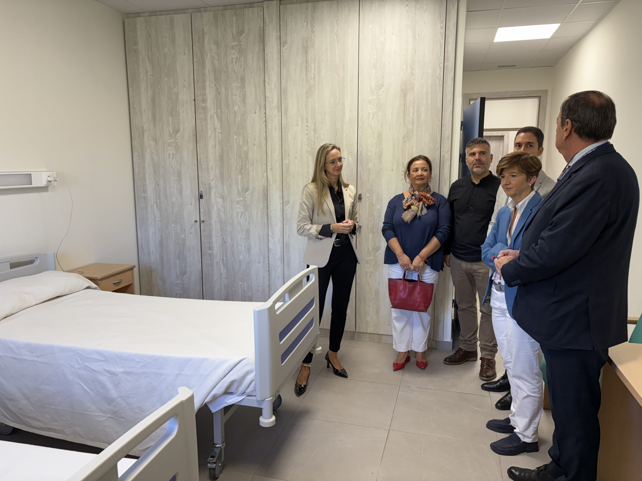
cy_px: 240
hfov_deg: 67.3
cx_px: 321
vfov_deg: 53.1
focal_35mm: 26
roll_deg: +1.4
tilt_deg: -8.4
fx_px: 482
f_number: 1.6
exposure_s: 1/100
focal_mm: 5.96
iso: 100
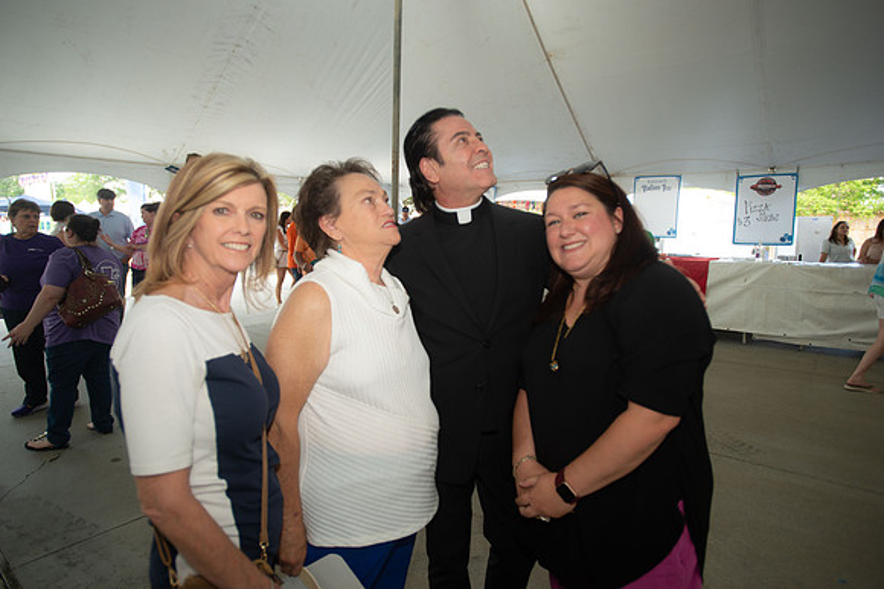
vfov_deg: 57.2
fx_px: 540
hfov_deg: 78.6
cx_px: 442
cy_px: 294
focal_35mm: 22
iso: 250
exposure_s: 1/160
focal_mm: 22
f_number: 2.8
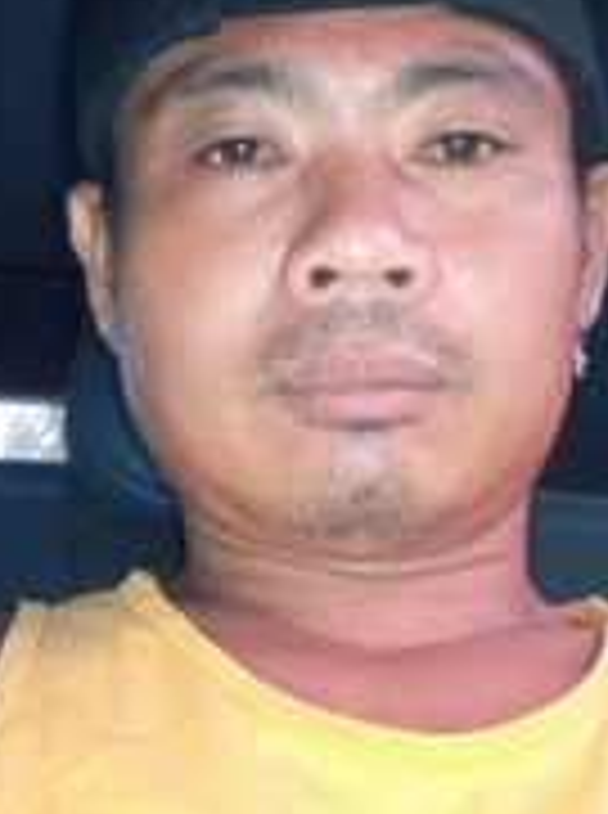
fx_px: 1692
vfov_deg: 27.1
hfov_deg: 20.3
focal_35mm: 72
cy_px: 369
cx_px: 381
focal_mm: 2.78
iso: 4611
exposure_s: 1/12.5
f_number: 2
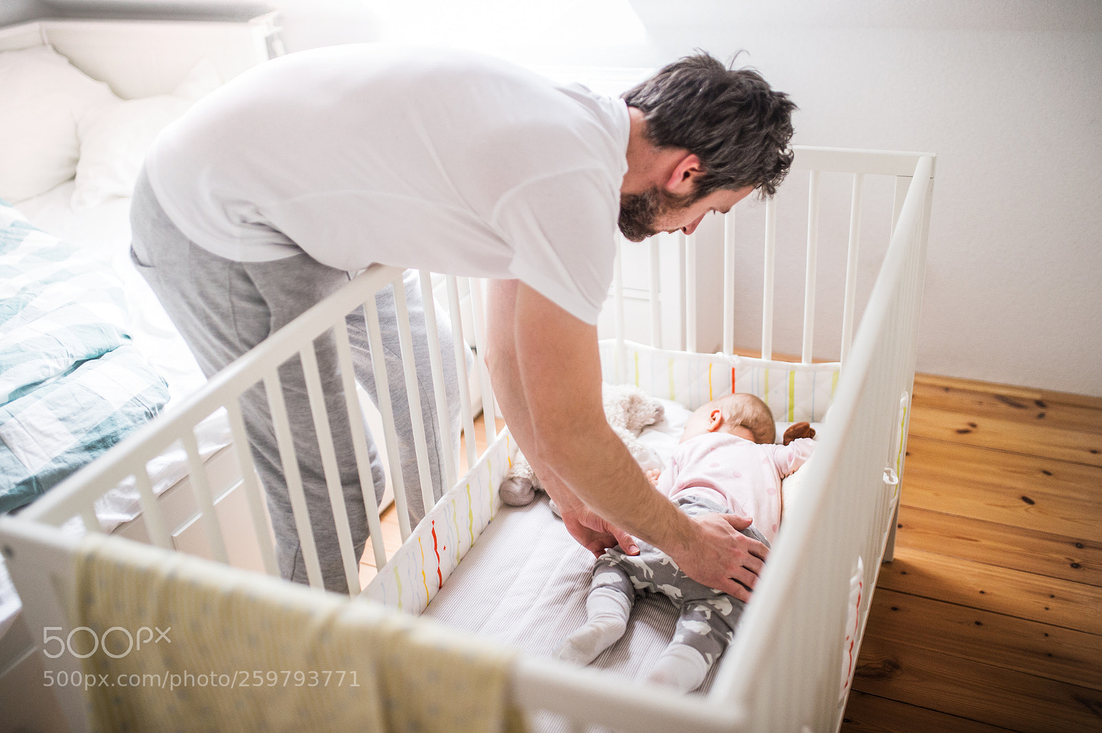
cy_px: 366
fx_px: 1071
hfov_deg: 54.5
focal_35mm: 35
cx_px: 551
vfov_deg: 37.8
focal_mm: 35
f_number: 1.6
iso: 1600
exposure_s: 1/800
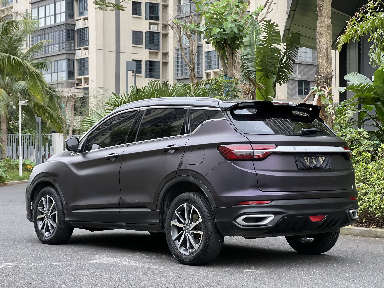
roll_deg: -0.2
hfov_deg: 25.3
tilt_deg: +1.3
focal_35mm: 77
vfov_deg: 19.1
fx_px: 854
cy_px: 144
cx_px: 192
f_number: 2.8
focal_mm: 9
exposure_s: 1/70
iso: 200
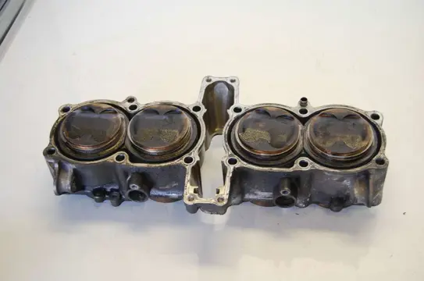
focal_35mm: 51
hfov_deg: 38.9
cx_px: 212
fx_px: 600
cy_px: 140
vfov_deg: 26.4
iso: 400
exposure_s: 1/40
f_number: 4.5
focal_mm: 34
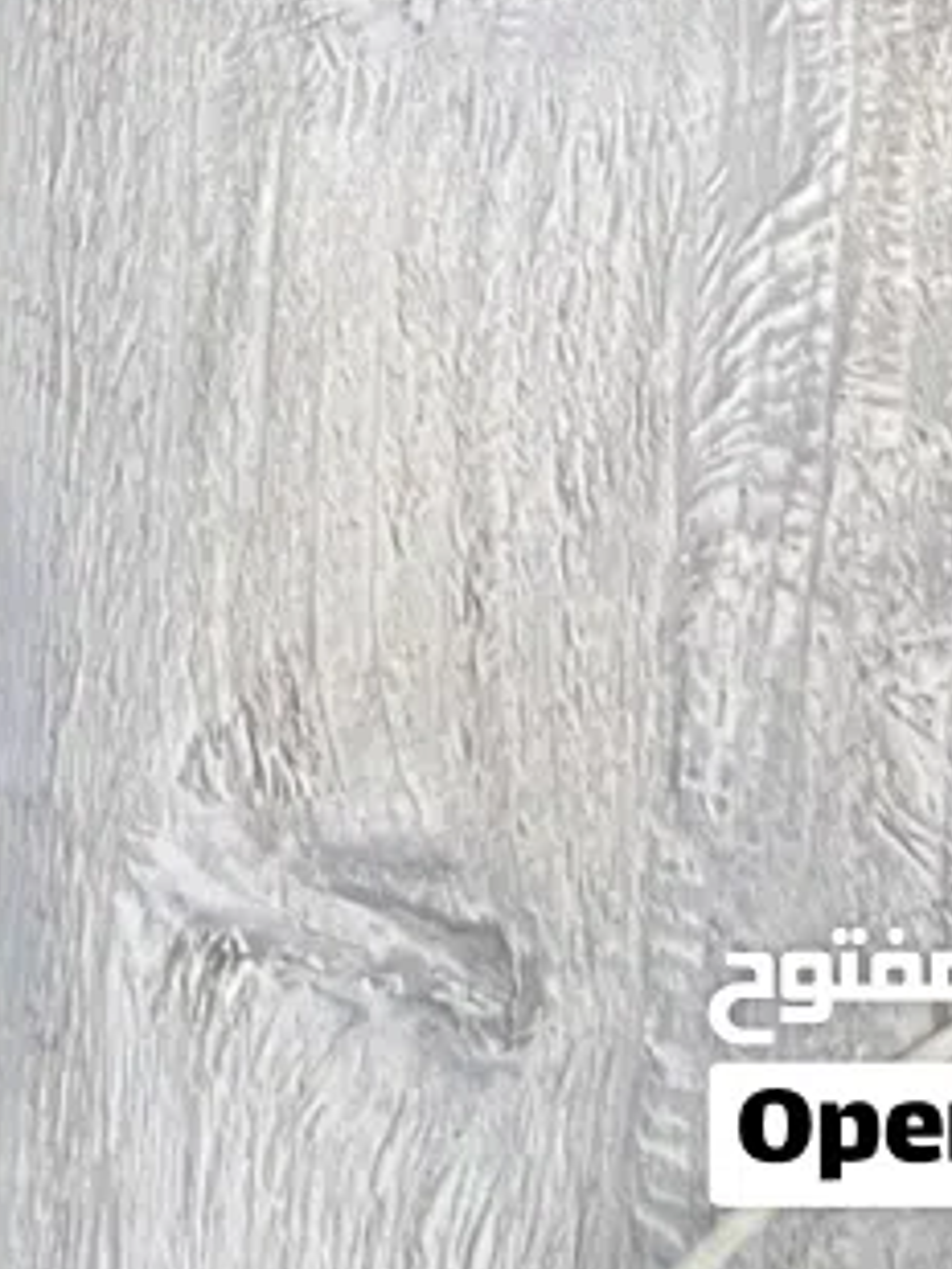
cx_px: -698
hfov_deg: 12.0
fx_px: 4214
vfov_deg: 13.7
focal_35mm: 115
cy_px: -1497
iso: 640
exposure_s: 1/30
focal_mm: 4.2
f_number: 1.6
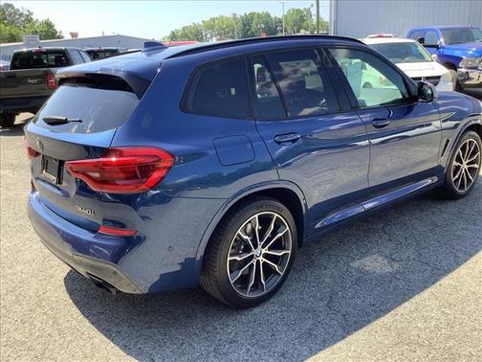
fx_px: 432
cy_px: 181
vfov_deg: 45.4
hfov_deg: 58.4
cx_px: 241
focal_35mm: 31
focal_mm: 3.3
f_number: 2.4
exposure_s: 1/168
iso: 25
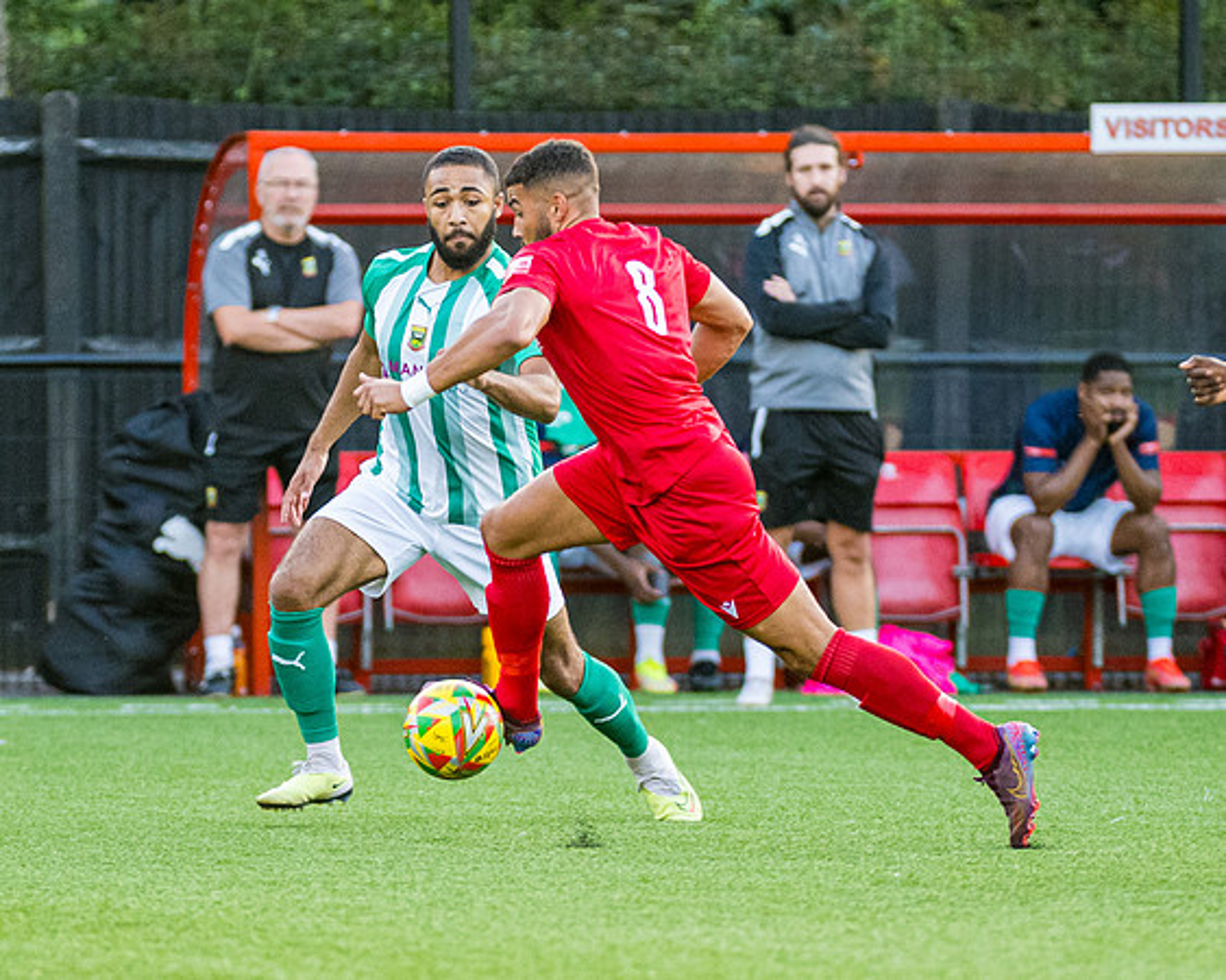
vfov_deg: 2.5
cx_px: 489
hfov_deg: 3.2
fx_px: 22270
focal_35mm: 614
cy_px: 496
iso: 1250
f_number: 2.8
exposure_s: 1/800
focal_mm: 210
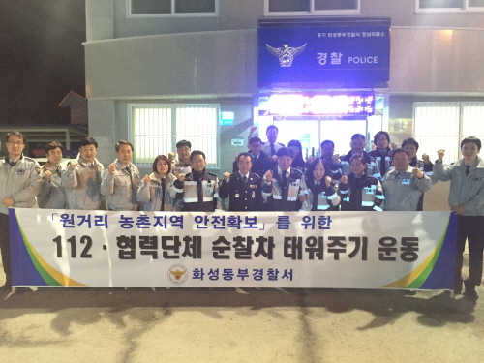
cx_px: 242
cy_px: 182
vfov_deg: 48.2
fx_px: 405
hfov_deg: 61.7
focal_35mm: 29
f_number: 2.2
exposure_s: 1/15
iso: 400
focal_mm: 4.15
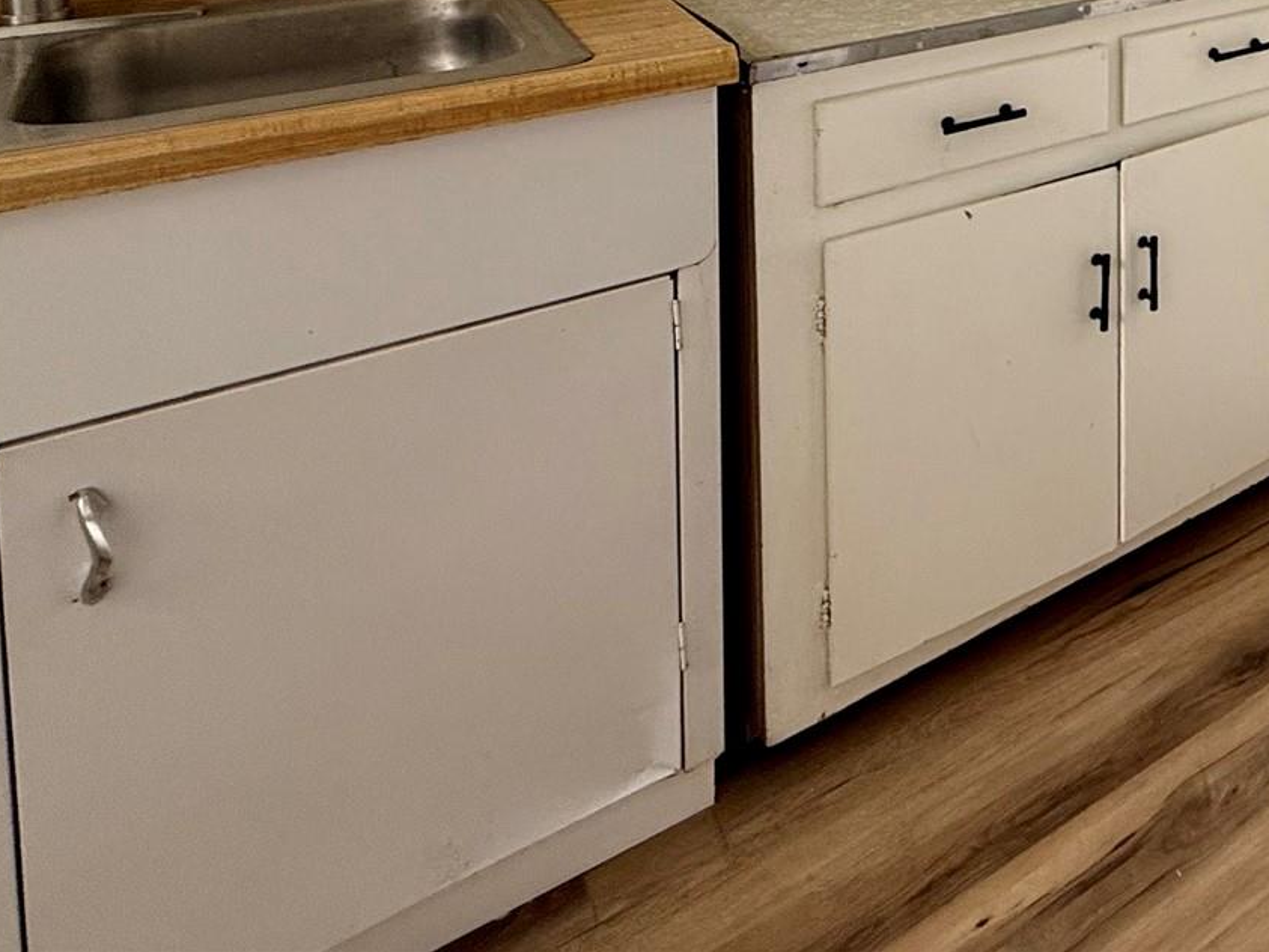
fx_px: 1246
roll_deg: -0.8
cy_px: -203
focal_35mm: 34
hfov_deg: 41.1
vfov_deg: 33.6
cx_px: 1450
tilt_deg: -3.9
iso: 80
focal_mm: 2.22
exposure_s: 1/99
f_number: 2.2
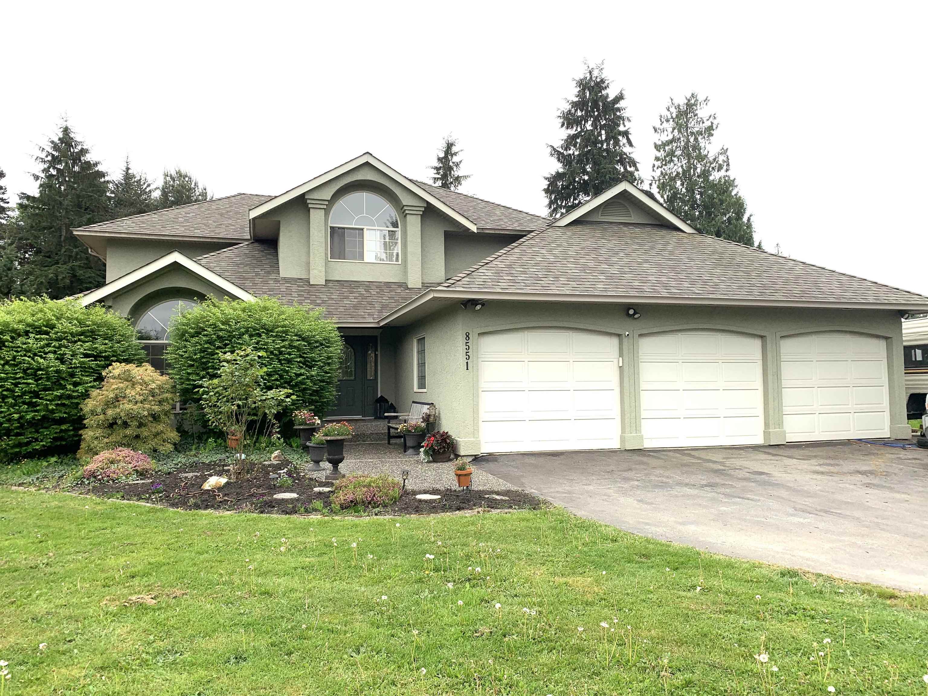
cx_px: 464
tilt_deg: +4.6
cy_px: 348
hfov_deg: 67.3
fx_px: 697
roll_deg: +0.6
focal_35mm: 26
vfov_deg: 53.1
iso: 25
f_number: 1.8
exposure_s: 1/374
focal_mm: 4.25
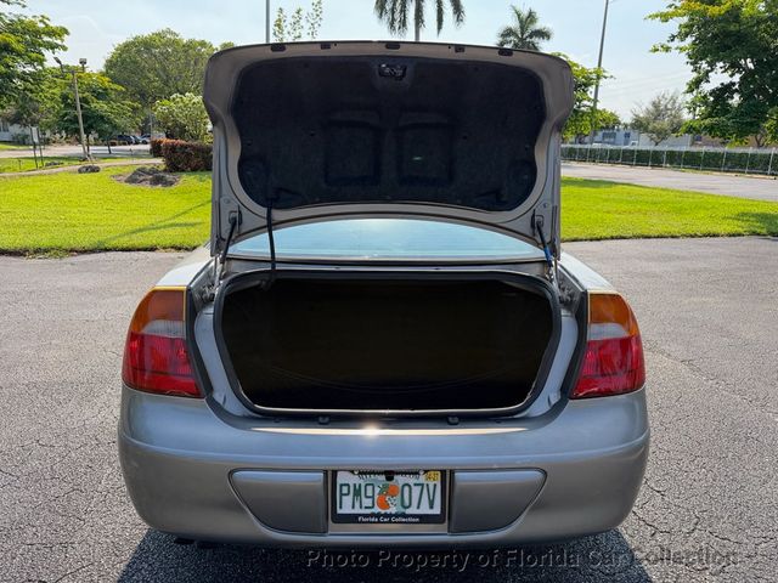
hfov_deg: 71.6
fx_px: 539
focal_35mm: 24
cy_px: 292
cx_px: 389
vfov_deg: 56.8
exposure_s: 1/2169
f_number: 1.78
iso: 100
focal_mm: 6.76
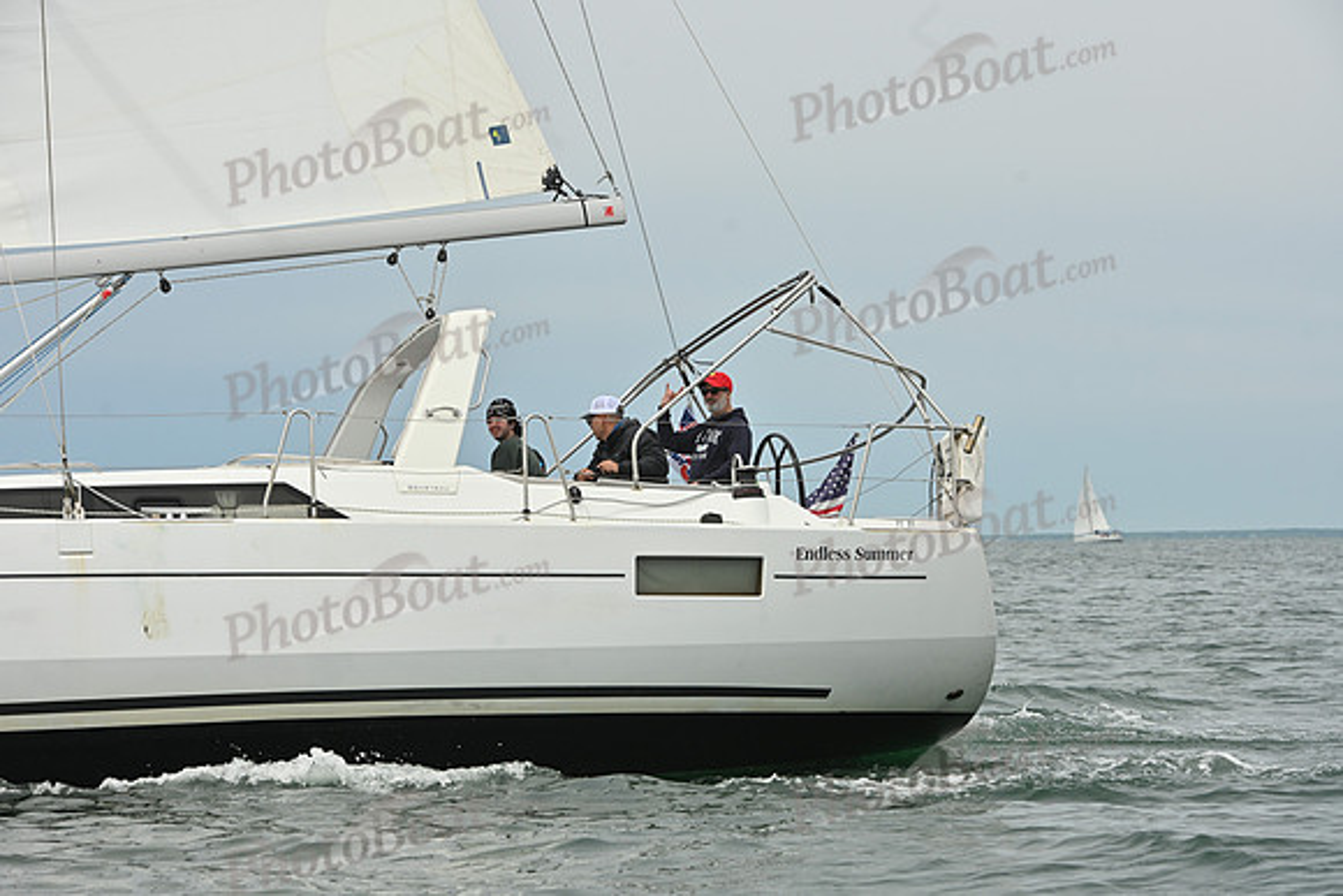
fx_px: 4328
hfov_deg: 17.6
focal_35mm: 116
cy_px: 448
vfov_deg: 11.8
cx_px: 672
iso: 320
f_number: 9
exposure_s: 1/2000
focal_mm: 116
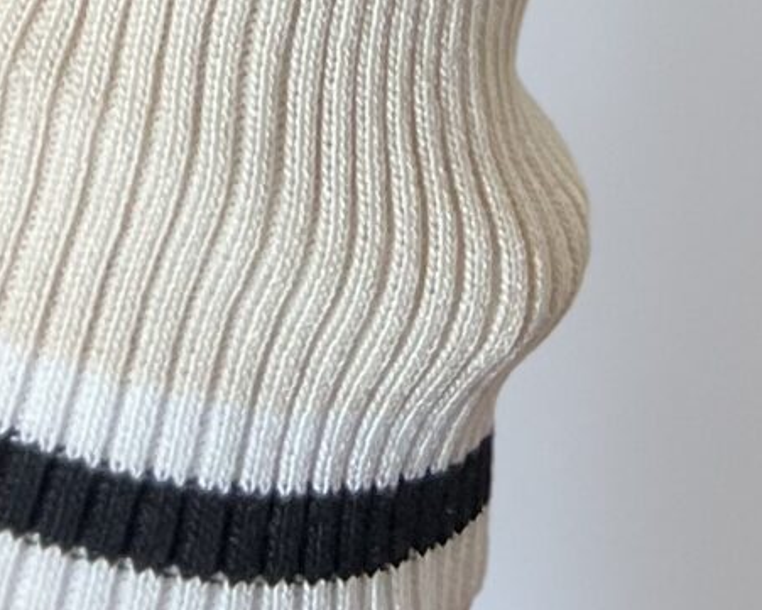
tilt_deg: -2.5
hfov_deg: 13.2
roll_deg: +1.5
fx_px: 3248
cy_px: -1087
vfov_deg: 9.1
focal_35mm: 144
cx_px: -44
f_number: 1.5
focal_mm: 5.7
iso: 200
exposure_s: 1/60
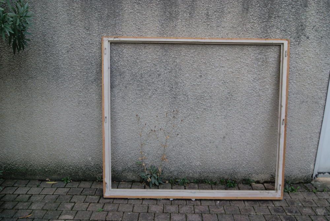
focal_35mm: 30
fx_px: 275
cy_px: 110
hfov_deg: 61.9
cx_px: 165
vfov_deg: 43.7
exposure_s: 1/40
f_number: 4.5
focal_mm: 20
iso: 100
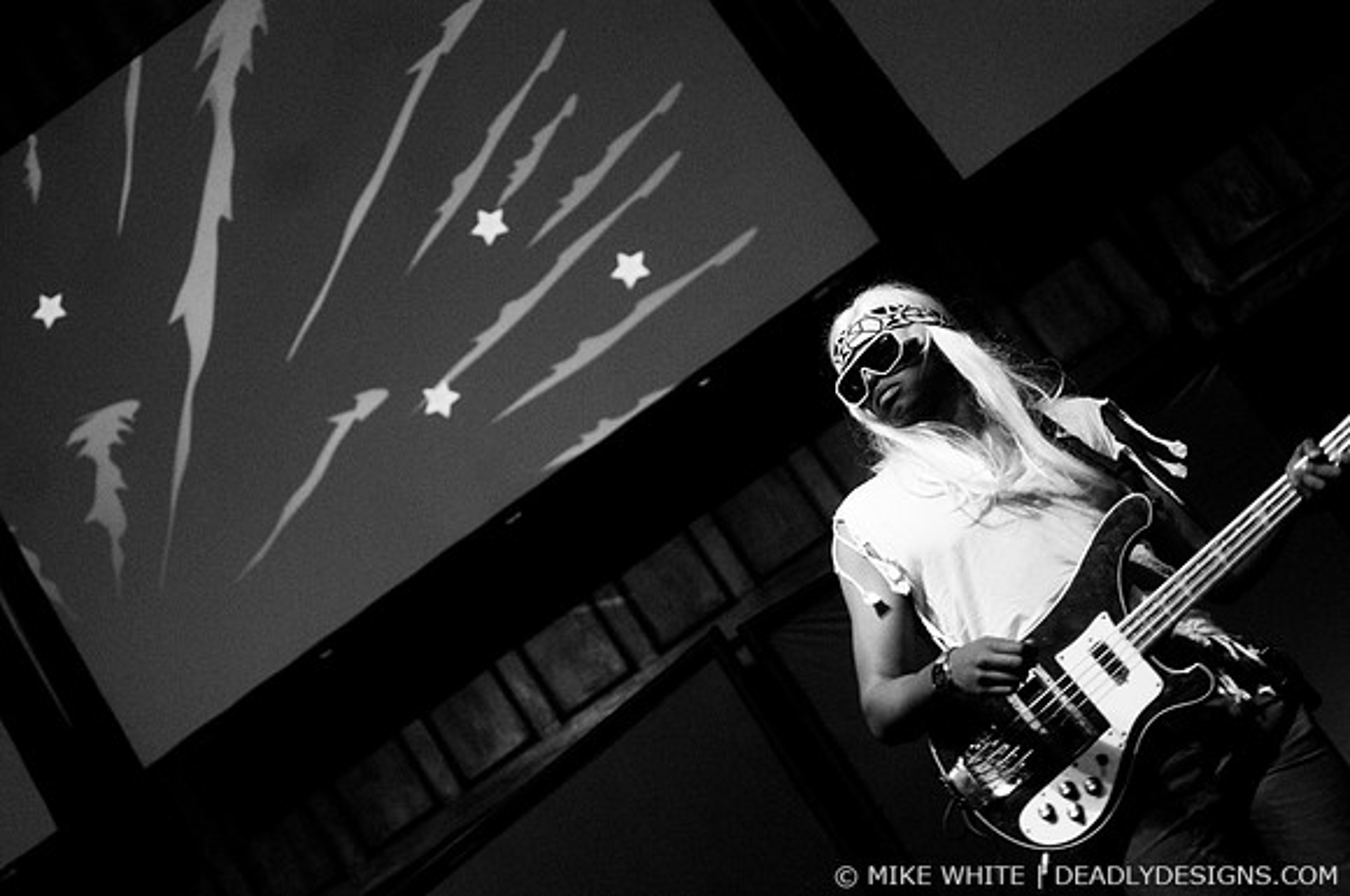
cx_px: 675
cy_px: 448
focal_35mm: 78
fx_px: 2921
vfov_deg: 17.4
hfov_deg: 26.0
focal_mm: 52
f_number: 2.8
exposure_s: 1/125
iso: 640
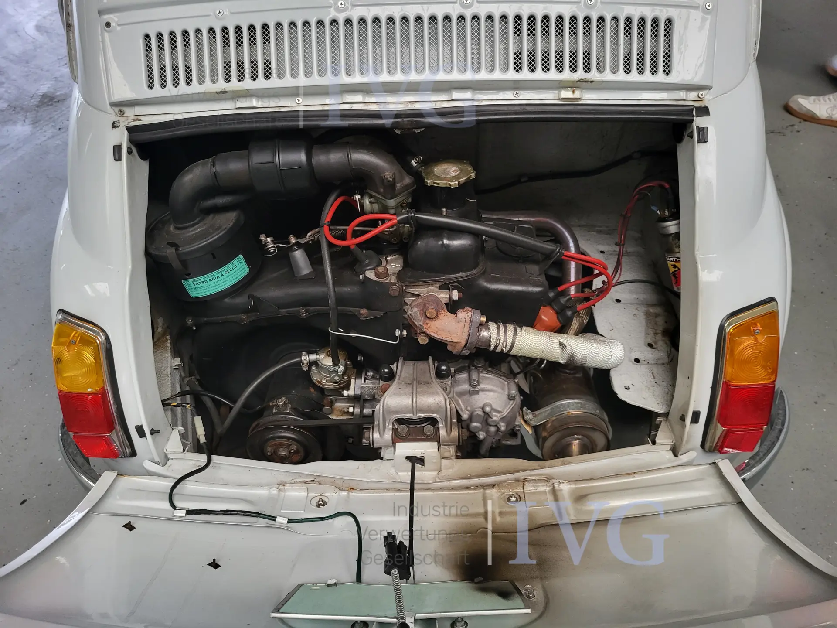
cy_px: 314
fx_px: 629
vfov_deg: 53.1
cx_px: 418
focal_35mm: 26
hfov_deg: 67.3
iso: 320
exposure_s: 1/100
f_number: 1.8
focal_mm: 5.4
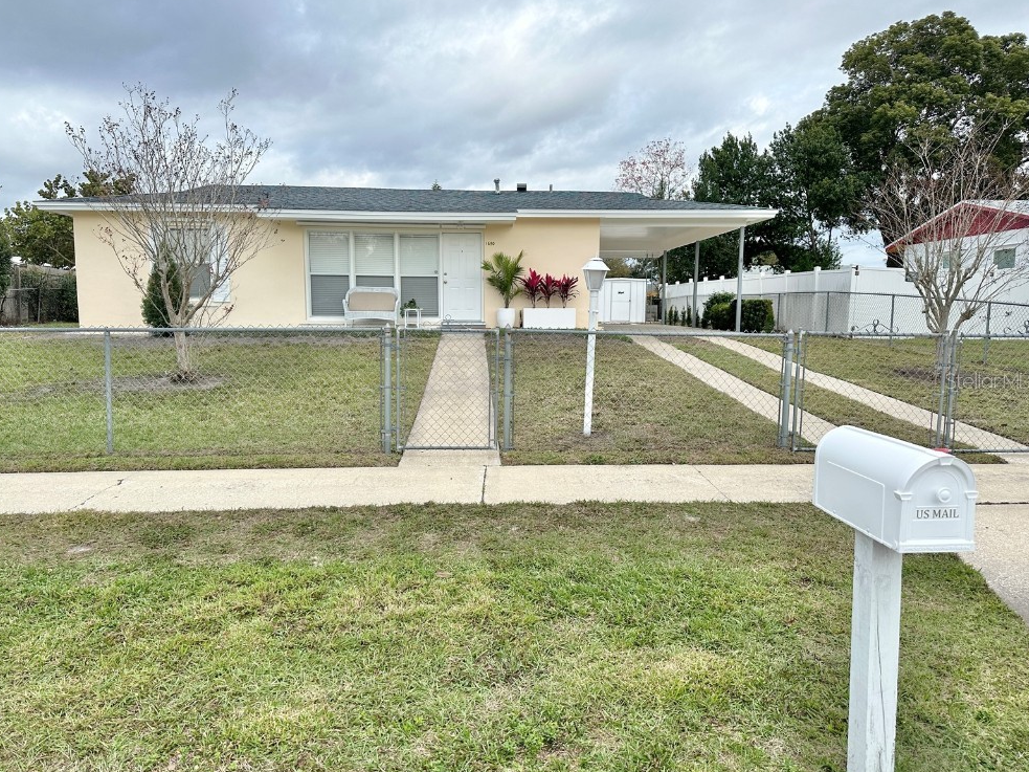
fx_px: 743
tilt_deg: -5.1
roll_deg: +0.1
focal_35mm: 25
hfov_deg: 69.4
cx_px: 508
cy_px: 380
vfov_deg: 54.9
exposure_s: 1/2882
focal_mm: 6.86
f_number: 1.78
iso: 80
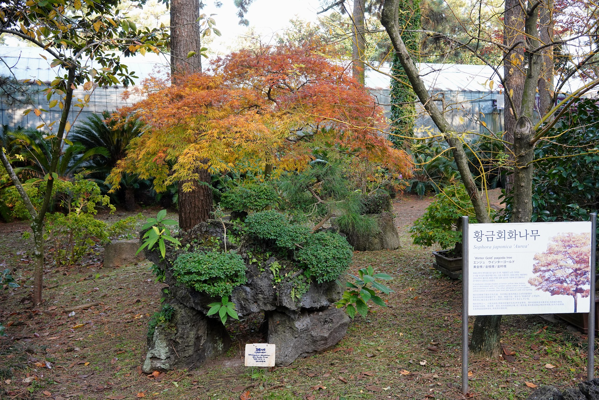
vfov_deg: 37.9
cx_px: 300
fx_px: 582
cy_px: 200
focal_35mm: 35
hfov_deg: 54.4
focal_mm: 35
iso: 1000
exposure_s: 1/100
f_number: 7.1
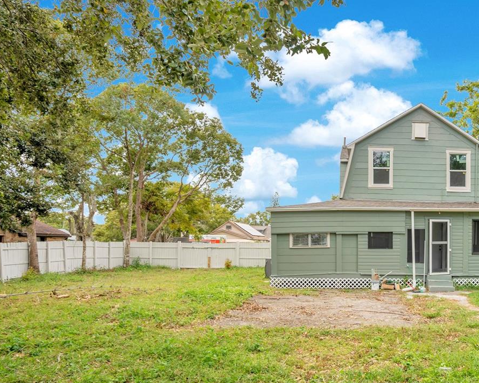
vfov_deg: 52.7
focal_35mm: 27
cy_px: 233
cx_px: 371
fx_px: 383
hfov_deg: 59.8
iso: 100
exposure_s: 1/125
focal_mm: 16
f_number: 8
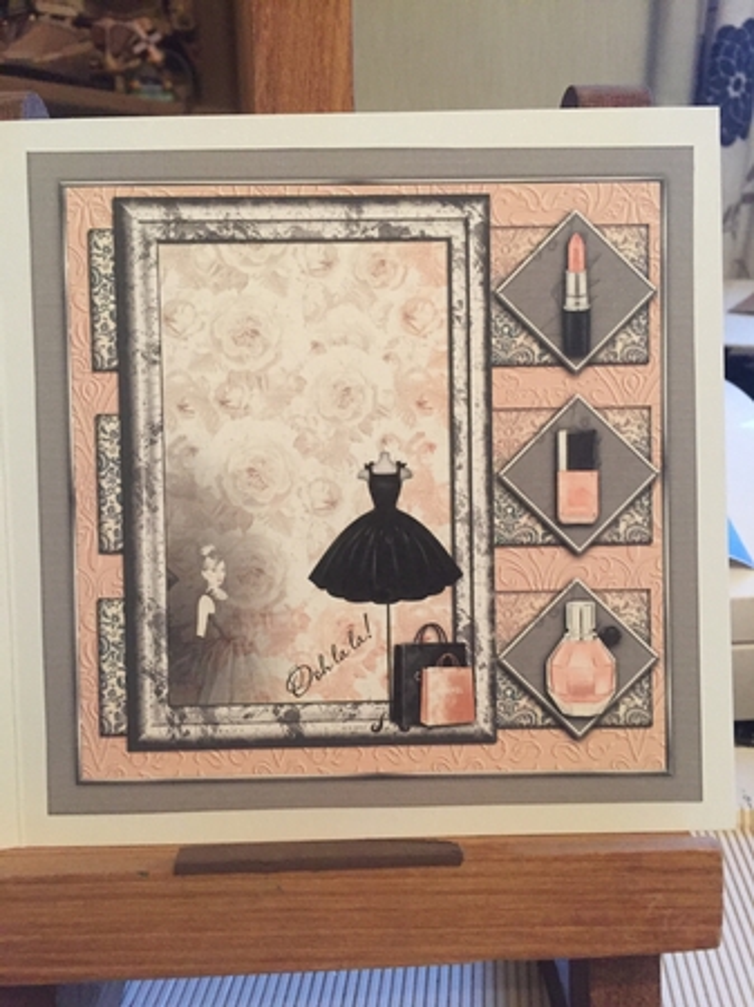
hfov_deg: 48.2
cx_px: 377
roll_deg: +1.7
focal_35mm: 29
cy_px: 504
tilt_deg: -17.0
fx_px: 843
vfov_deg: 61.7
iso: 250
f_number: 2.2
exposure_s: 1/25
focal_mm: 4.15
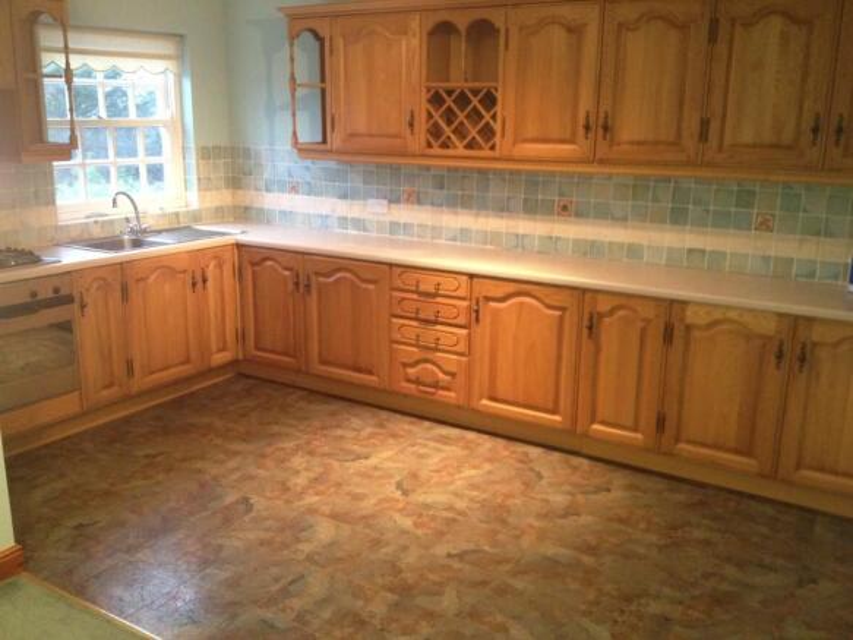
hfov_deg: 52.6
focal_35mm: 35
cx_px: 426
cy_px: 320
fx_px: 862
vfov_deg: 40.7
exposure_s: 1/20
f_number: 2.4
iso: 320
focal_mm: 4.28
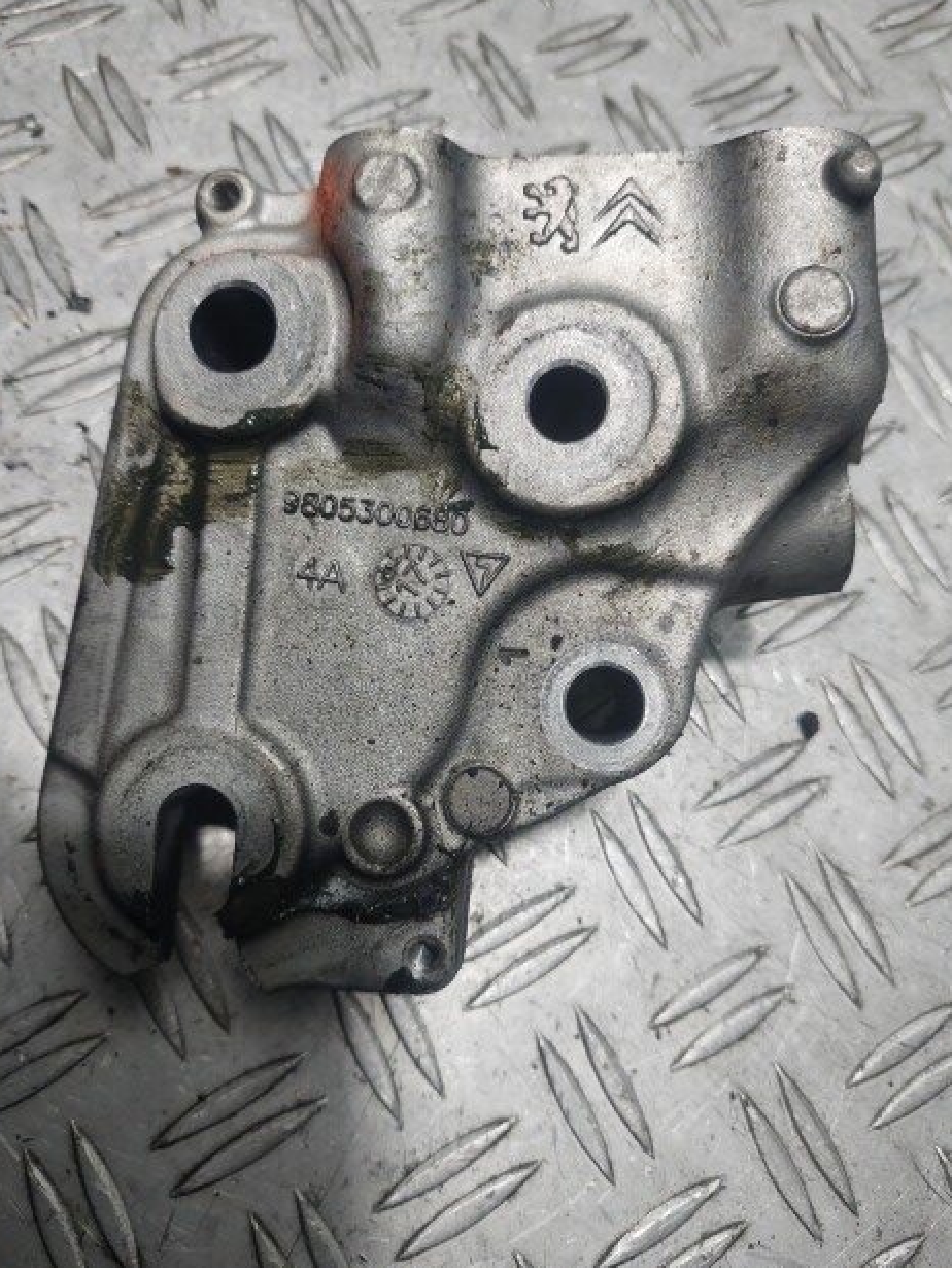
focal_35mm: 26
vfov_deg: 67.3
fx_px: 952
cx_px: 476
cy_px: 639
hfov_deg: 53.1
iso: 80
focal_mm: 5.23
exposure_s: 1/100
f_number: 1.8
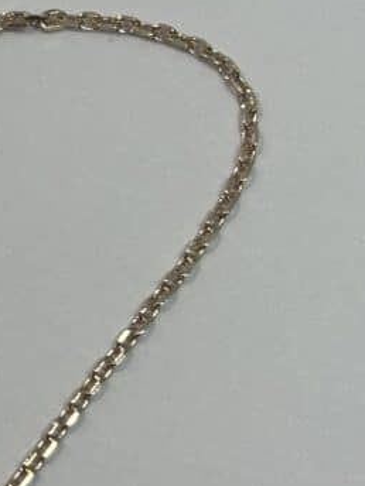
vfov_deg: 12.7
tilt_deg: -78.4
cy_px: 212
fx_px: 2179
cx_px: -144
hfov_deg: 9.4
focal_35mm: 155
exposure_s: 1/100
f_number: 1.6
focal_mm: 5.96
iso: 50
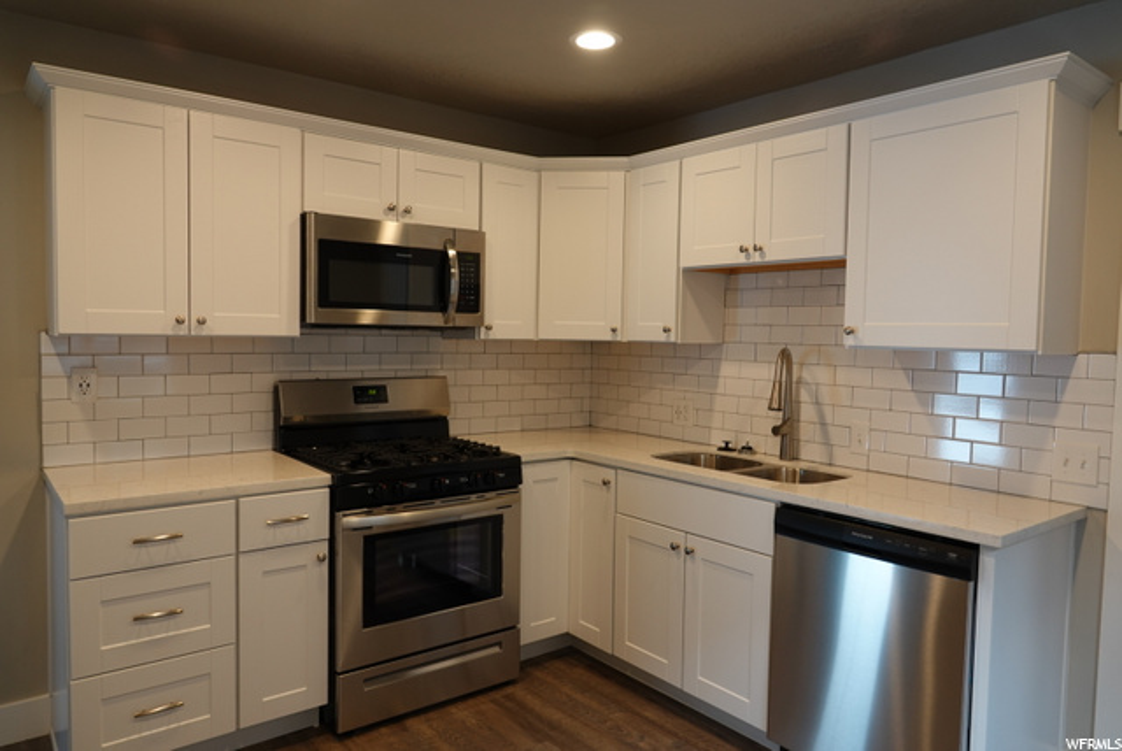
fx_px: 749
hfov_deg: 73.7
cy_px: 376
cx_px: 561
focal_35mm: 24
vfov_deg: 53.2
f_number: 2.4
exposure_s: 1/40
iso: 100
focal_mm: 8.8
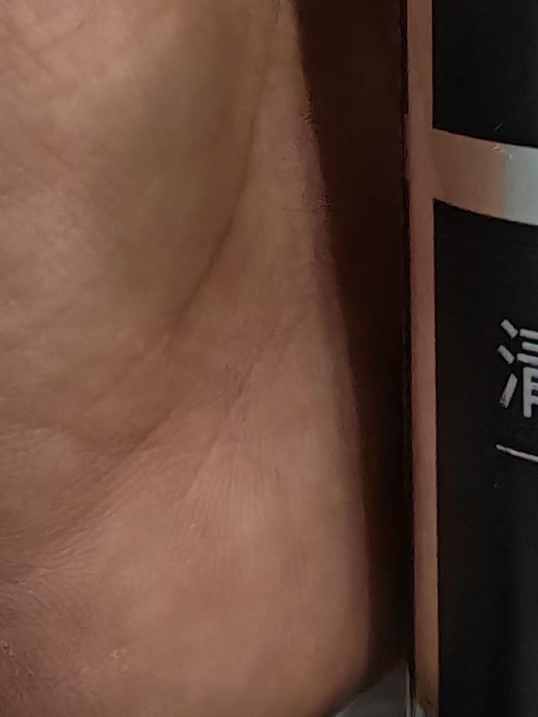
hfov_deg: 20.0
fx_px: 1429
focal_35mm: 69
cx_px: 647
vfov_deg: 26.6
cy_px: -1
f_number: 2
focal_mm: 1.82
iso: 200
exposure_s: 1/33
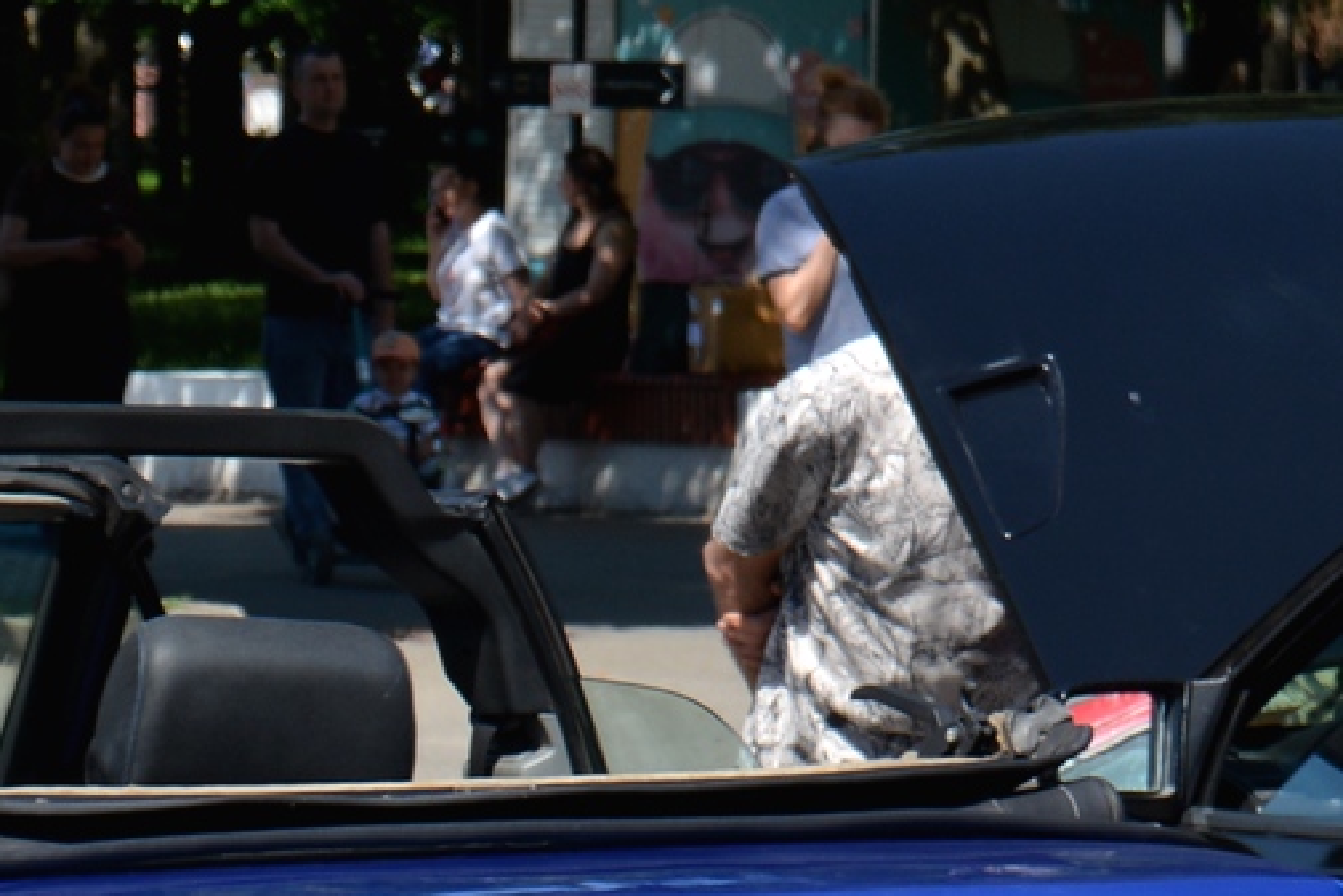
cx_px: -74
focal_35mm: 276
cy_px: 943
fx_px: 10299
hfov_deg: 7.4
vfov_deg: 5.0
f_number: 8
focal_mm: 62
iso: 125
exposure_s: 1/250
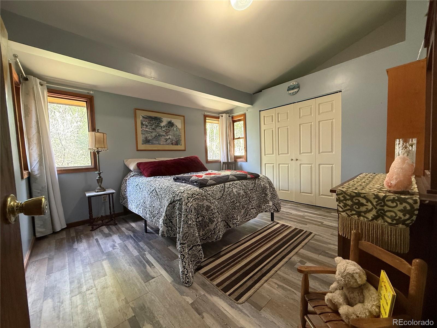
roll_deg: +2.5
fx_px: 177
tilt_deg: -3.4
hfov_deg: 102.1
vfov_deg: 85.7
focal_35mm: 14
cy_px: 164
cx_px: 218
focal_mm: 2.22
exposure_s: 1/60
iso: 400
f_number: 2.2
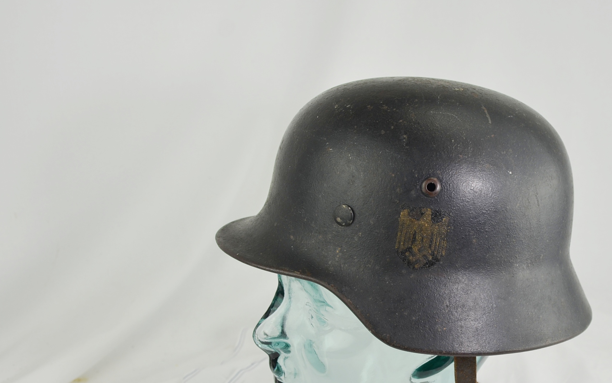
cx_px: 424
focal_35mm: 53
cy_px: 249
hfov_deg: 37.6
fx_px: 884
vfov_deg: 24.3
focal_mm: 24
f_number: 5.6
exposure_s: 1/125
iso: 220
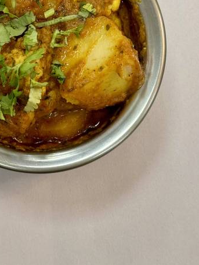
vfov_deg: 25.0
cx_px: 41
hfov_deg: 19.0
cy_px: 63
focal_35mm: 77
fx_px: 590
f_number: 1.78
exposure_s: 1/60
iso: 64
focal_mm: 6.76
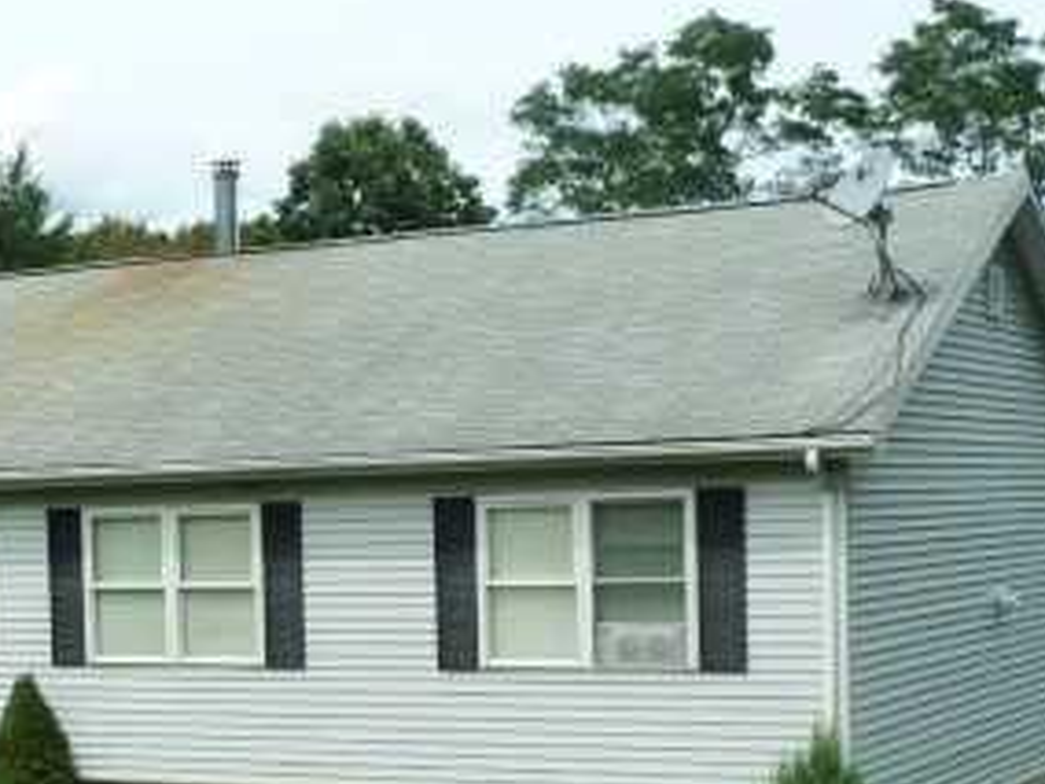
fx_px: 2174
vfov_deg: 20.1
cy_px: 681
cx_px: 250
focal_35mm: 72
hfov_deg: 26.7
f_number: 4.5
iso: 125
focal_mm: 5.3
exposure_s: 1/400
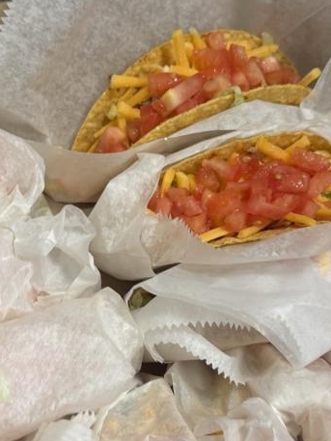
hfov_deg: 23.3
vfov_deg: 30.5
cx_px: 174
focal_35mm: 63
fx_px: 803
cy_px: 290
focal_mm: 6.76
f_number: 1.78
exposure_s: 1/60
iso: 125
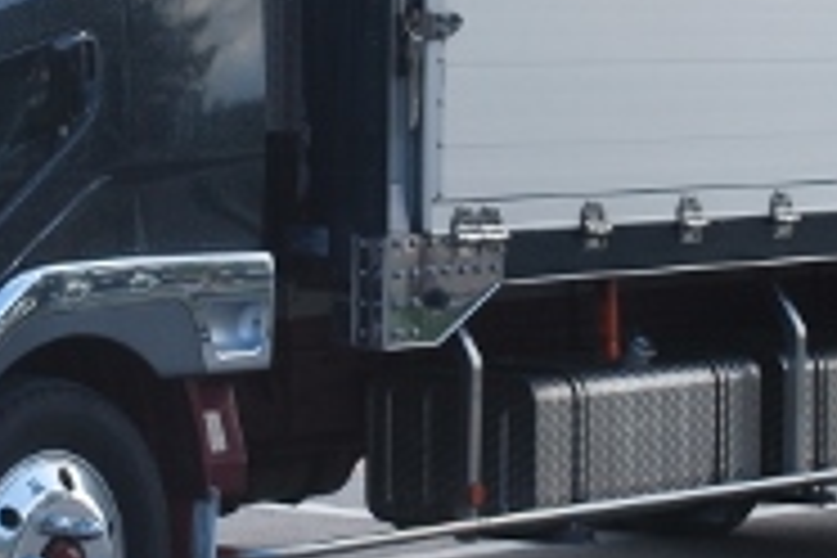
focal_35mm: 207
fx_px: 4812
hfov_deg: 9.9
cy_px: -72
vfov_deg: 6.6
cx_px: 292
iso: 100
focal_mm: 40
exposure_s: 1/80
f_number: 8
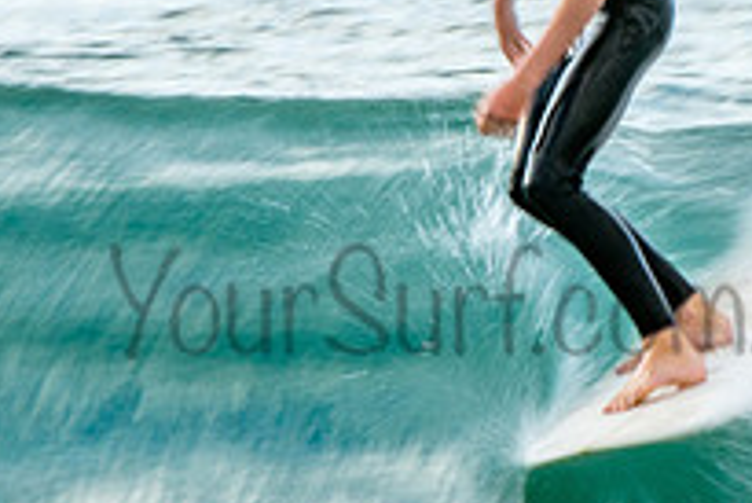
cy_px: 49
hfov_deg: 0.9
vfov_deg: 0.6
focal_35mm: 2220
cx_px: 675
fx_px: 46405
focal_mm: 400
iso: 100
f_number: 22
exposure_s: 1/20
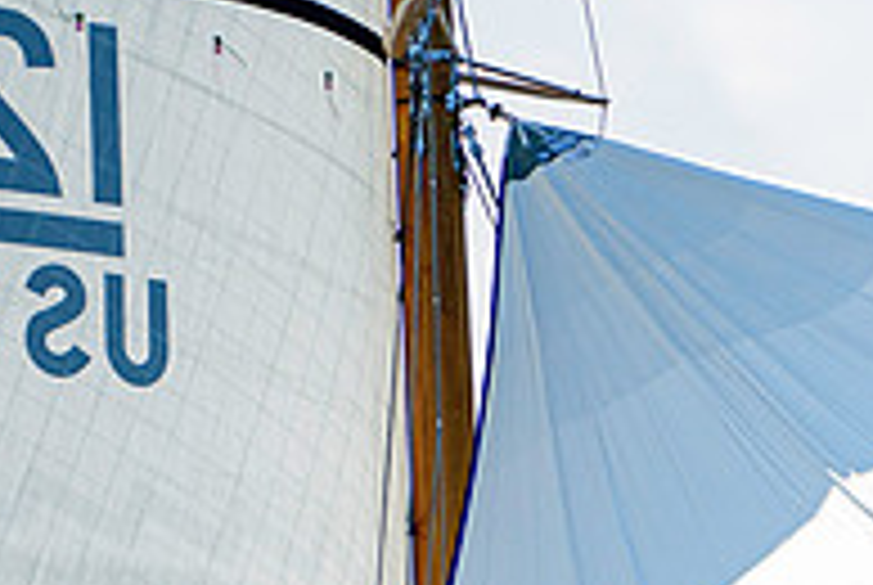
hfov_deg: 1.9
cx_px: 801
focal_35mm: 1075
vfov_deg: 1.3
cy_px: 839
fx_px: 26108
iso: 400
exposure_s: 1/6400
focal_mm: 240
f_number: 5
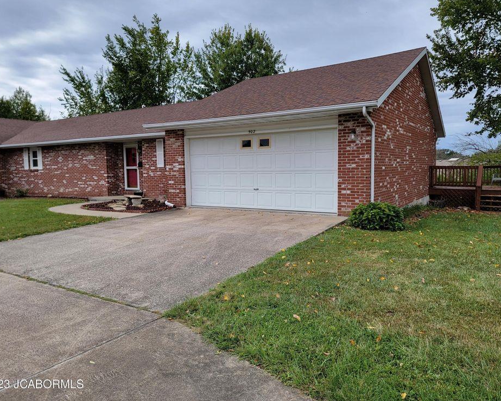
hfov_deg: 66.0
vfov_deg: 54.9
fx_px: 385
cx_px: 252
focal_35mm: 26
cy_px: 195
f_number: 1.8
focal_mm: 6.7
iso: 16
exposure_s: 1/681
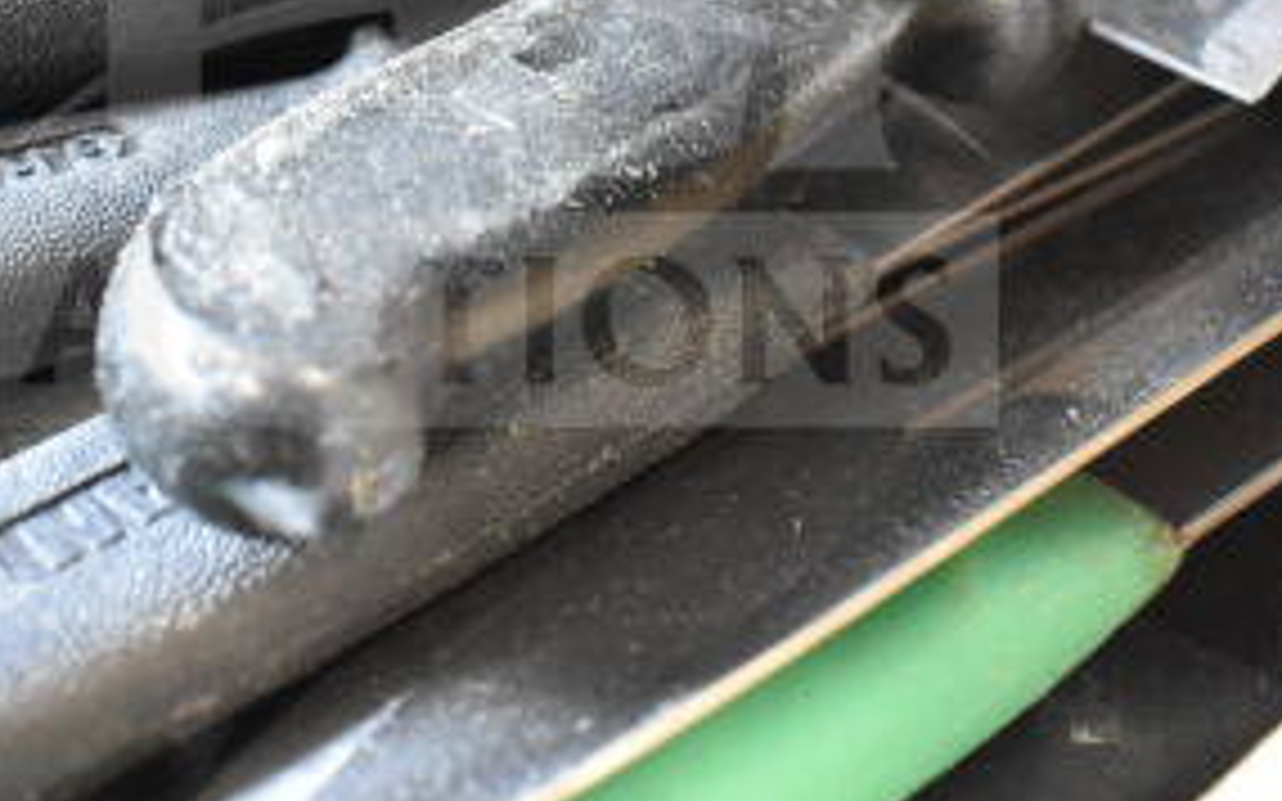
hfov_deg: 34.4
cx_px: 490
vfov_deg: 21.5
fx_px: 2061
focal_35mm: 59
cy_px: 70
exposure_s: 1/30
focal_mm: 18
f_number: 3.5
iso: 2200
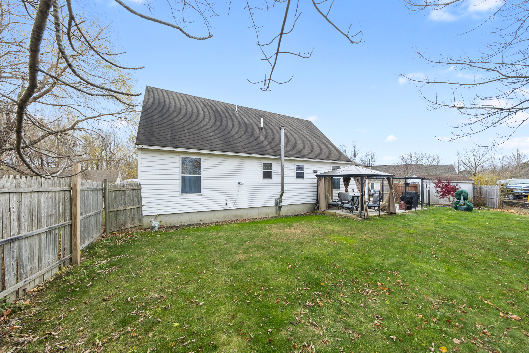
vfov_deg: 90.0
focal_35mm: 12
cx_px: 264
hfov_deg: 112.6
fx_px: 176
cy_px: 176
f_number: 5.6
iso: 200
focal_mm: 8
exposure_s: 1/80
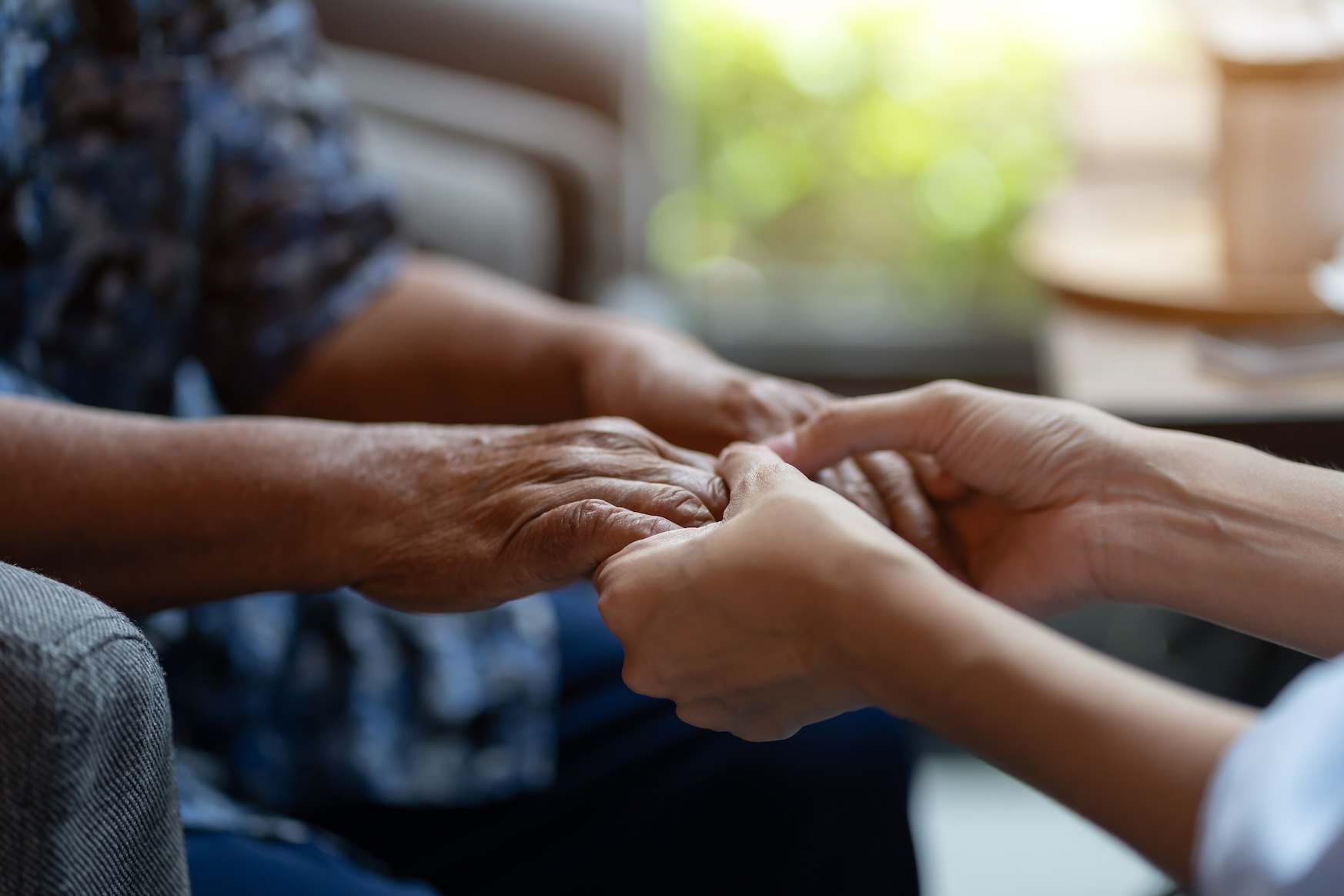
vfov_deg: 16.1
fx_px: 3173
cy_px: 448
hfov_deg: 23.9
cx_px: 672
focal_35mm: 85
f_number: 2.2
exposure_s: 1/125
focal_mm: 85
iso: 320
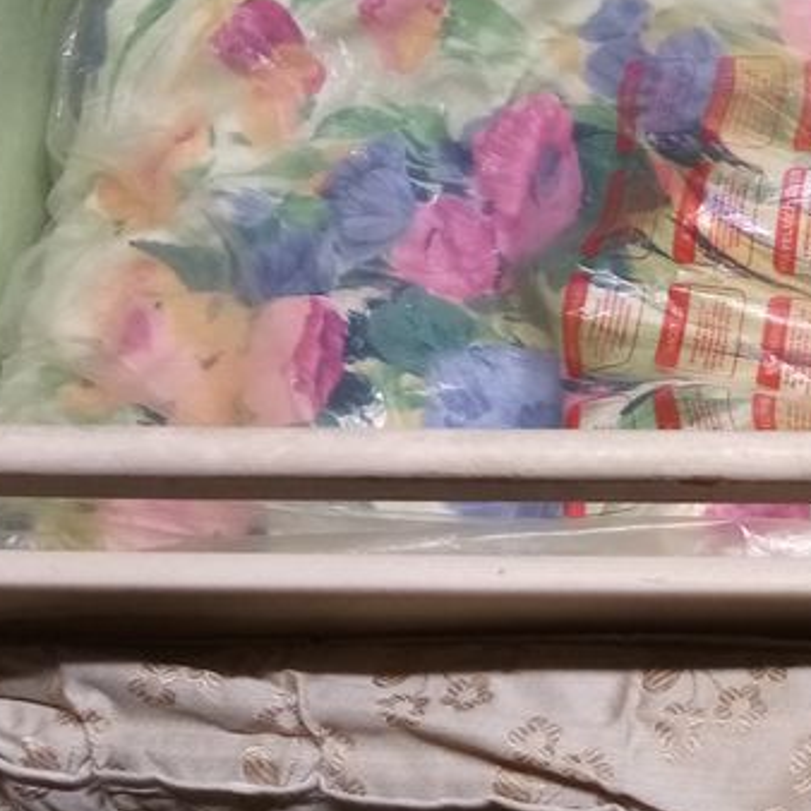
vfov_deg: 24.9
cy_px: 149
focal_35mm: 68
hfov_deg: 23.2
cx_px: 972
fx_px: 1802
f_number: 1.8
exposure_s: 1/33.3
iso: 152
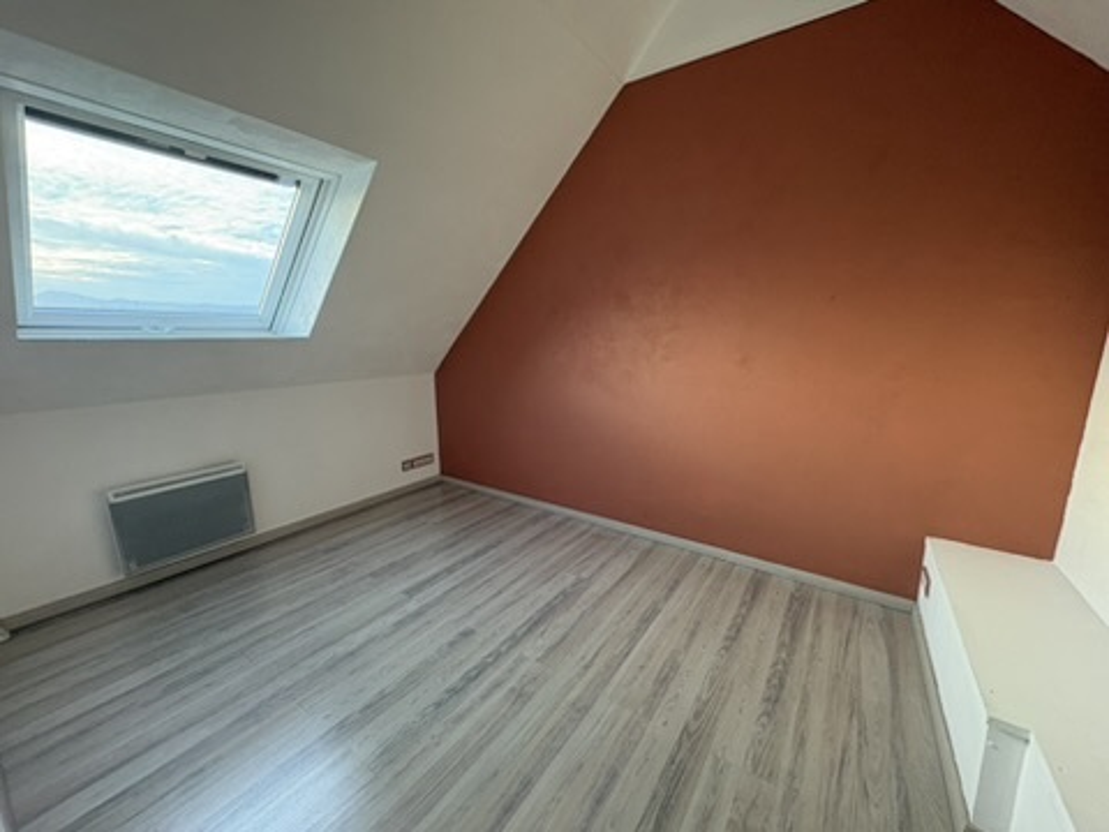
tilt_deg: -10.4
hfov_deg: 102.1
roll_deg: +0.3
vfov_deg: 85.7
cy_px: 416
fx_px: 449
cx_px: 554
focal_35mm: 14
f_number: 2.2
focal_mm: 2.22
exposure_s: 1/50
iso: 200
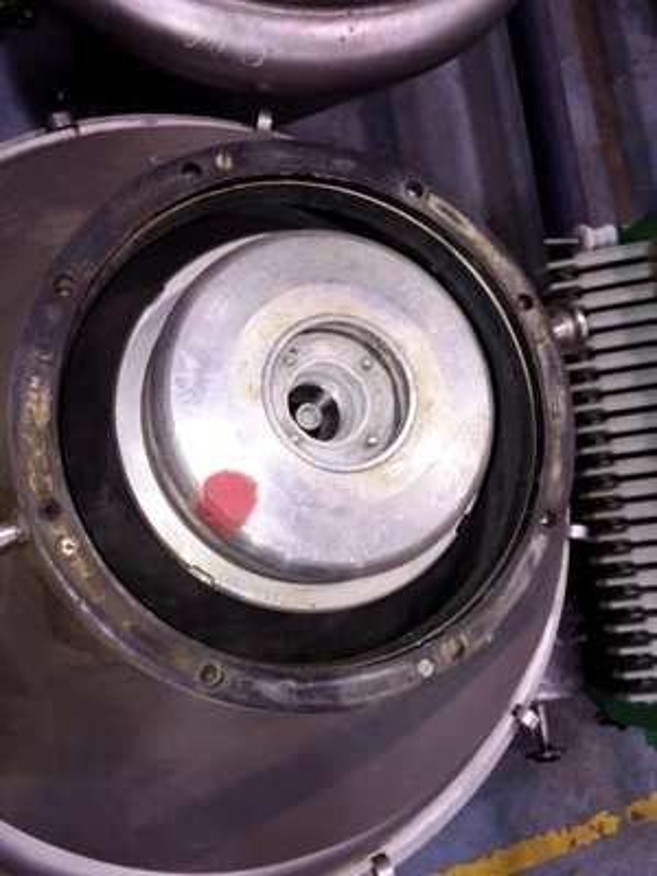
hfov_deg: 48.2
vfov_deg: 61.7
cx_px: 328
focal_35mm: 29
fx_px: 734
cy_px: 438
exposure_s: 1/41
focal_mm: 4.15
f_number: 2.2
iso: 32
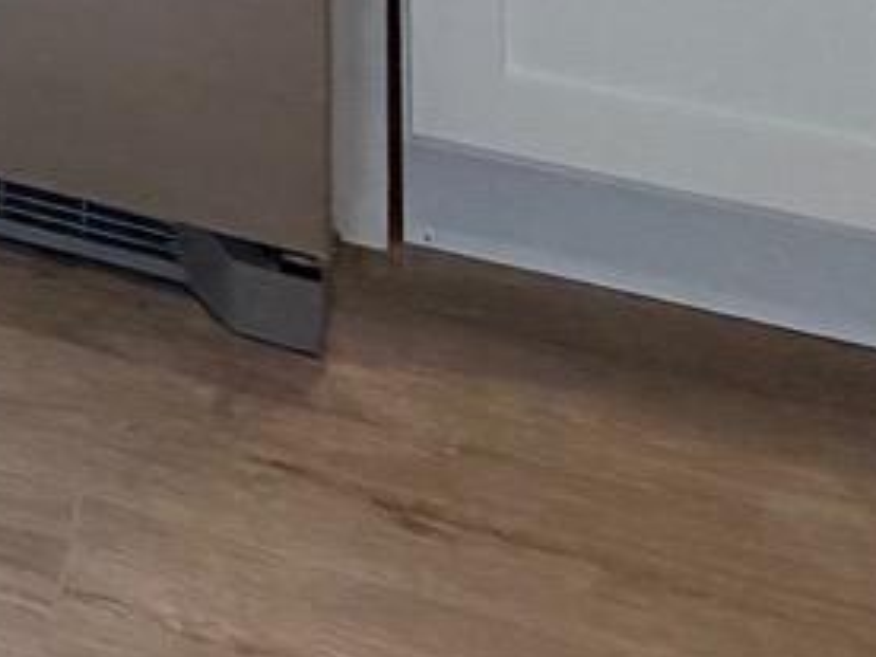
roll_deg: +0.9
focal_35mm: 104
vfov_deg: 10.9
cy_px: -1155
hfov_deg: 13.9
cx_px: -1162
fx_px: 2632
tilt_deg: -1.0
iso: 200
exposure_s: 1/121
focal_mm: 2.22
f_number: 2.2
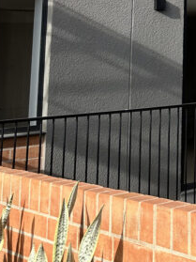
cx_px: 325
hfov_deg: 15.1
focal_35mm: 88
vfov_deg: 20.0
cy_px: -99
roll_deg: +1.4
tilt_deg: +13.2
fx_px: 665
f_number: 1.78
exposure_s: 1/1339
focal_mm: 6.86
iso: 80
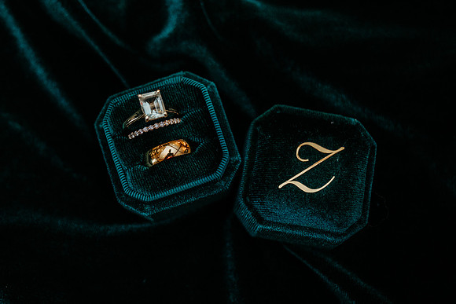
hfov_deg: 31.8
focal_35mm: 63
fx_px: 800
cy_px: 162
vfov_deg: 21.5
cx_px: 199
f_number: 3.5
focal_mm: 50
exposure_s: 1/200
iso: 800
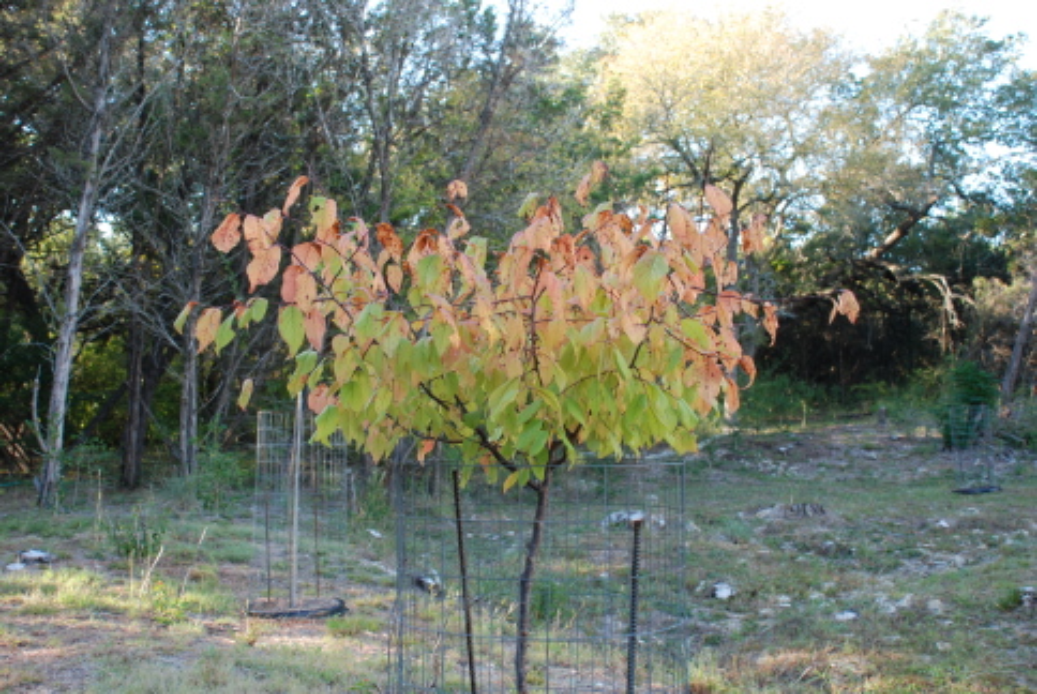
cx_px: 518
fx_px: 1211
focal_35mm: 42
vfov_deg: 32.0
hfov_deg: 46.3
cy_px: 347
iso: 200
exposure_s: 1/80
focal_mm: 28
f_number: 4.5
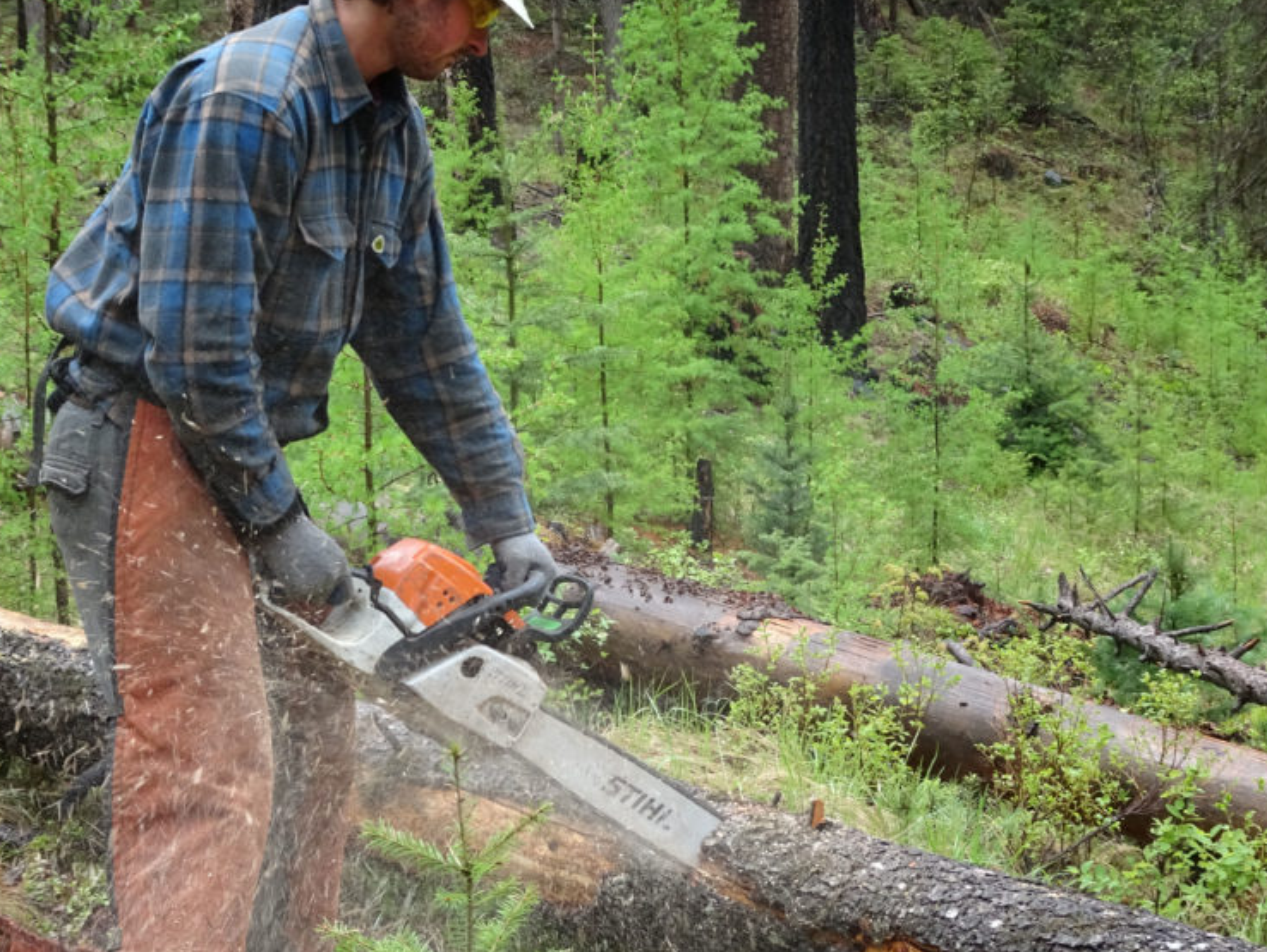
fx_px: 3149
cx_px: 647
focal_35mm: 86
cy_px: 447
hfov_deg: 22.8
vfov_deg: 17.2
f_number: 4.5
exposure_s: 1/80
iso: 160
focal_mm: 10.59
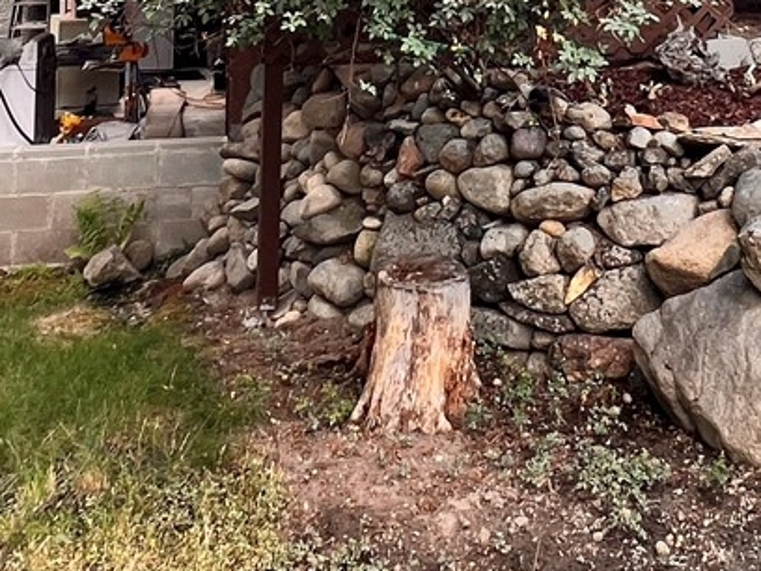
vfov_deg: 23.3
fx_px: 1121
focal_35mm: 51
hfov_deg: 37.3
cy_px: -274
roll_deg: -0.2
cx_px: 470
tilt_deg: +8.4
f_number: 1.8
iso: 50
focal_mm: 1.57
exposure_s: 1/99
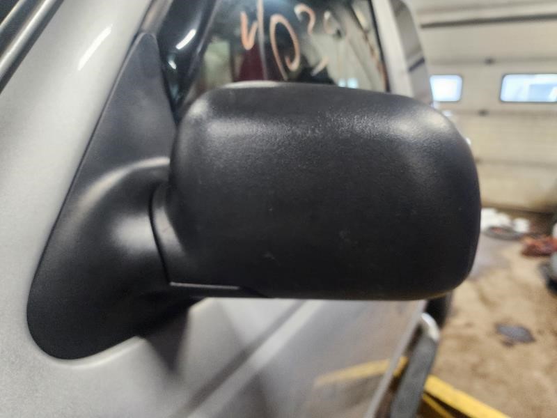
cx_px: 278
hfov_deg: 73.9
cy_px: 209
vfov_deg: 58.9
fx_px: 370
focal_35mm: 23
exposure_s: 1/120
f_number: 1.8
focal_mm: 6.4
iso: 800
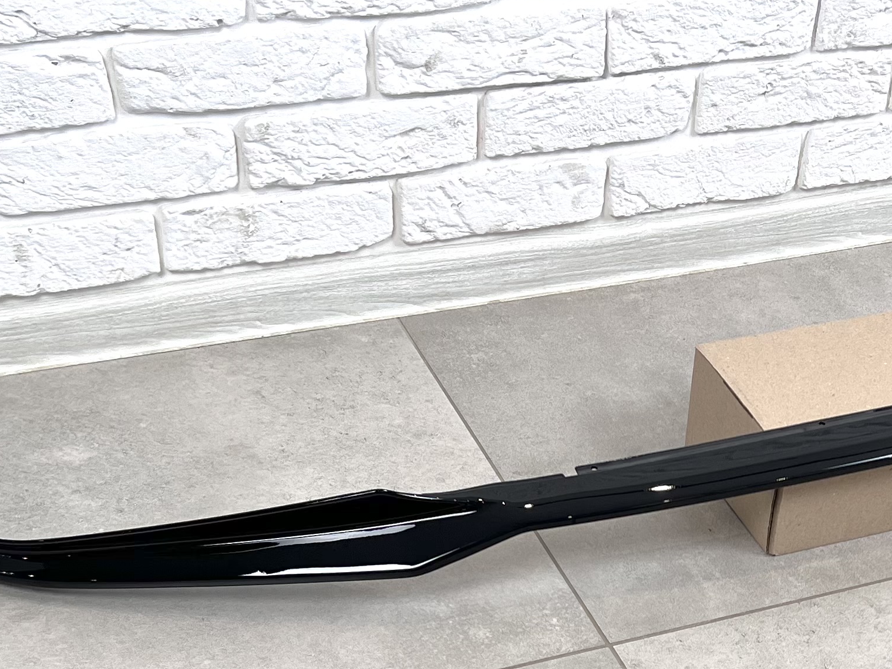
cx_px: 717
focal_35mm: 69
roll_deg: -6.9
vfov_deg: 20.2
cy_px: 752
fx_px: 1778
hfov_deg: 27.6
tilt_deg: -43.3
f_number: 1.5
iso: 40
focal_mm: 5.7
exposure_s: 1/121
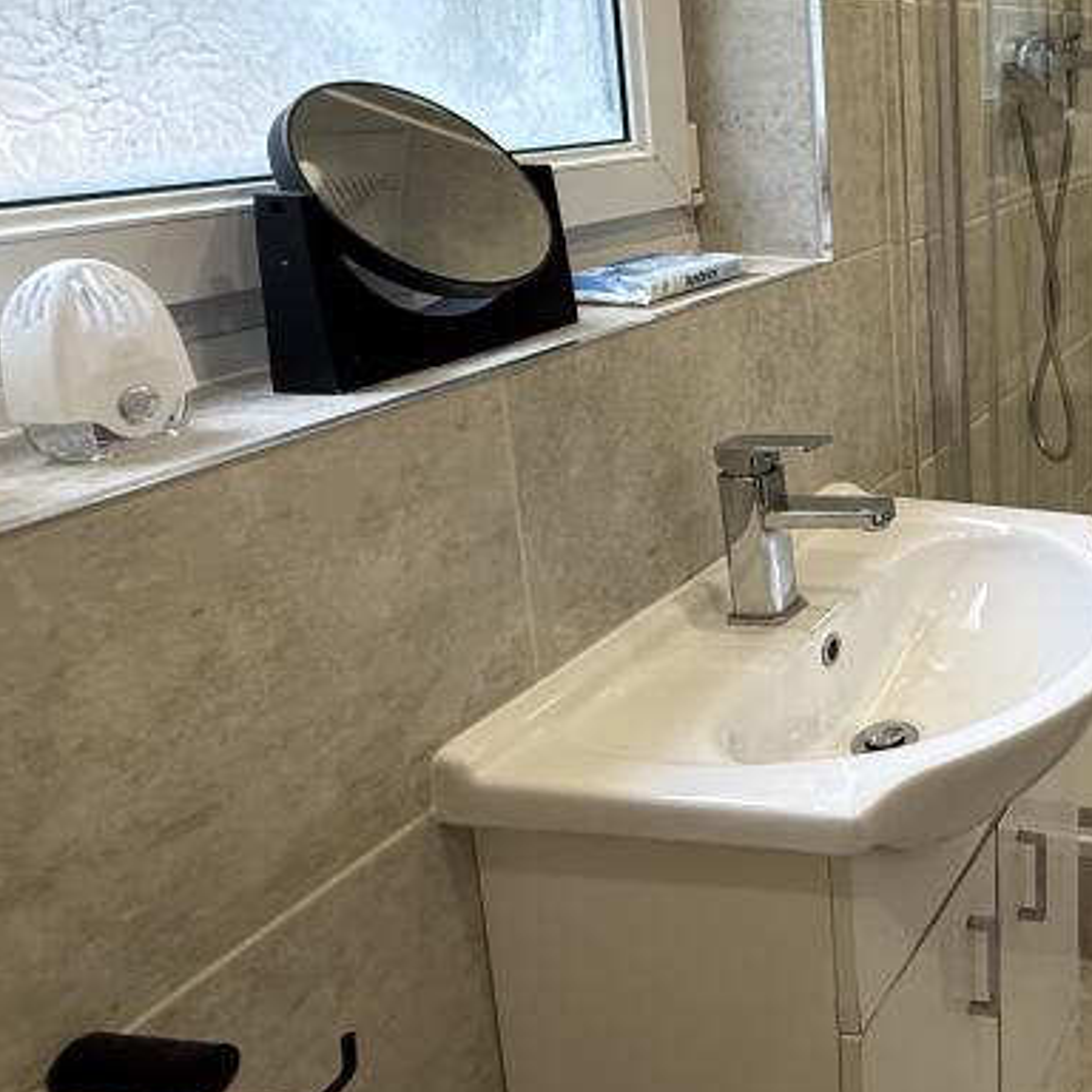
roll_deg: -3.6
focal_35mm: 33
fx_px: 1178
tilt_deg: -12.5
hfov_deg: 35.8
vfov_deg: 48.3
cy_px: 310
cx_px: 1379
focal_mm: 2.22
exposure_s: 1/100
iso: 200
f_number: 2.2
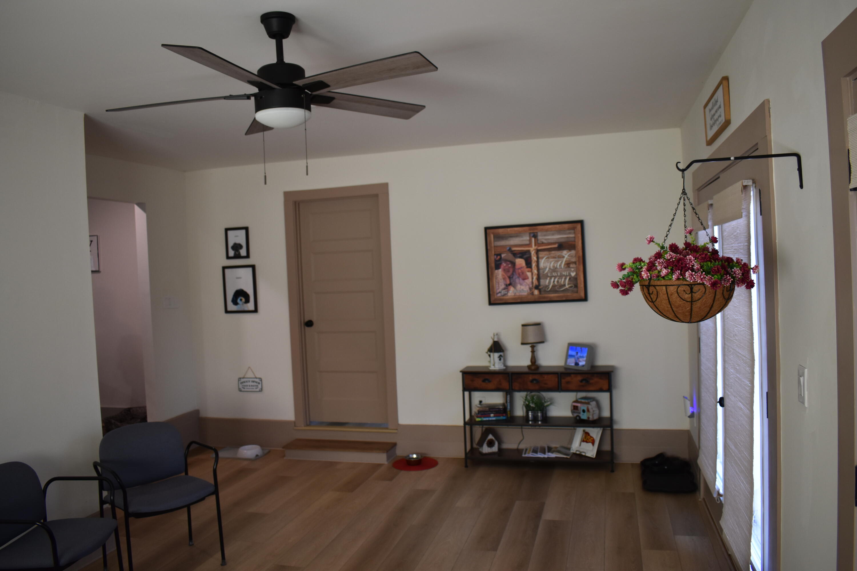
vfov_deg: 47.9
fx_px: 643
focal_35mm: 27
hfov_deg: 67.4
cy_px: 286
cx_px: 428
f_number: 4
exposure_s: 1/60
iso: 450
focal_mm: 18
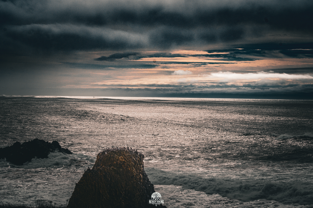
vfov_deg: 16.7
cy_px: 104
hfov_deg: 24.8
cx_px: 156
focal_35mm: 82
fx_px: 713
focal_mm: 55
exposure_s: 1/500
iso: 100
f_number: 11
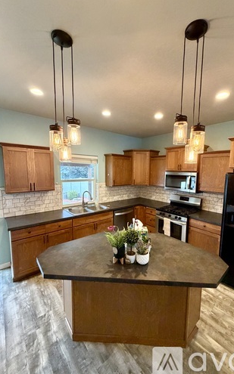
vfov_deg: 101.5
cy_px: 188
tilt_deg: -6.0
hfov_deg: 74.4
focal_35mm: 15
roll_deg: -1.2
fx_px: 153
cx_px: 133
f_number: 2.2
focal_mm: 2.22
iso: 500
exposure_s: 1/60
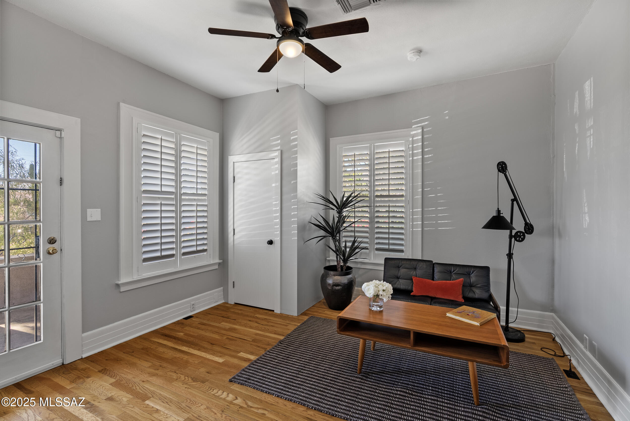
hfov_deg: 96.7
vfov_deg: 73.8
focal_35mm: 16
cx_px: 315
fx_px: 280
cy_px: 210
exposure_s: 2.5
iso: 200
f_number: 8
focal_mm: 16
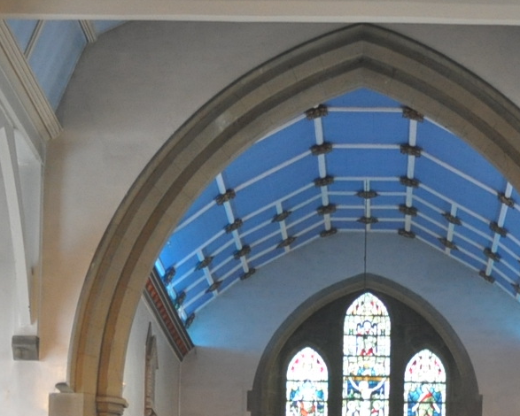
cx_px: 365
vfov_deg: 13.0
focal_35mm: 113
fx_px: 1740
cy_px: 613
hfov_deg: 16.9
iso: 800
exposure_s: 1/40
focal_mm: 22
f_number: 4
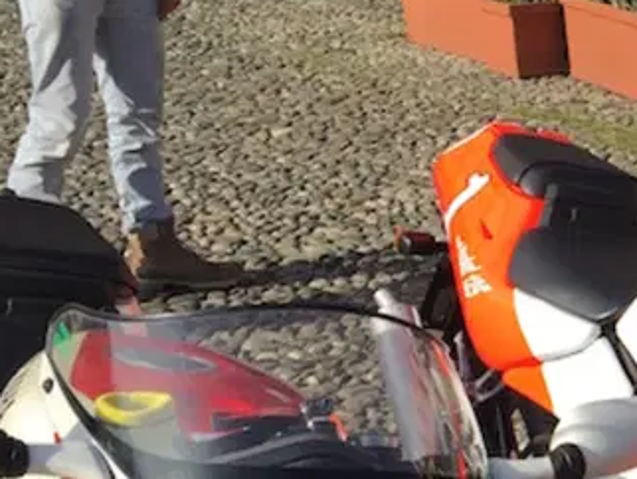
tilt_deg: -20.6
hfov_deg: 16.3
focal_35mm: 108
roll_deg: -0.8
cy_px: 483
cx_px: 1019
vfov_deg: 13.5
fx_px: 1989
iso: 32
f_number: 2.2
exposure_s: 1/1799
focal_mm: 4.15
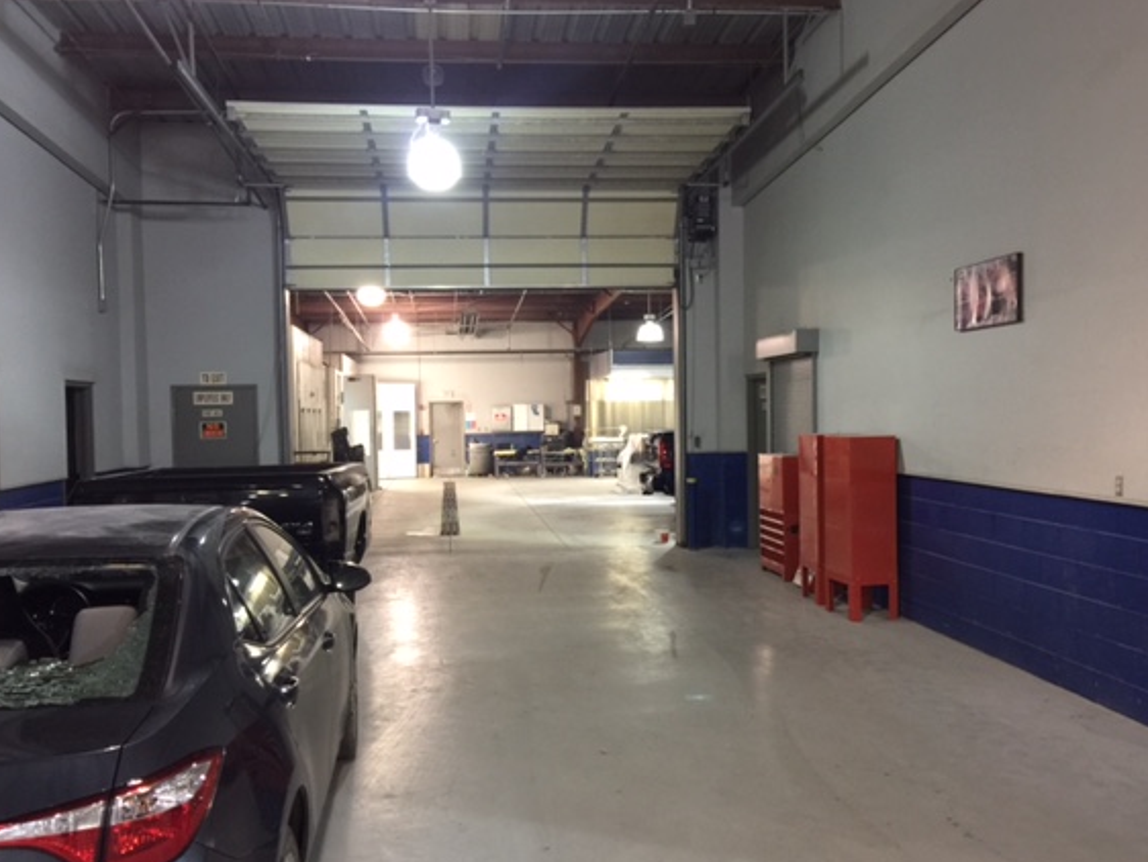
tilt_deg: -1.9
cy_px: 449
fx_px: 1095
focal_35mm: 33
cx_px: 560
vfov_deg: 43.0
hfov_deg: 55.3
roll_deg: -0.4
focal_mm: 4.15
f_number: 2.2
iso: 80
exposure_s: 1/15
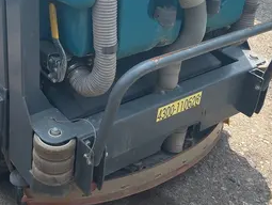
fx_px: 441
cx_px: 47
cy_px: 12
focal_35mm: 56
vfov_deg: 25.2
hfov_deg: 33.1
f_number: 1.6
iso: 50
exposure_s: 1/1802
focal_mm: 5.1
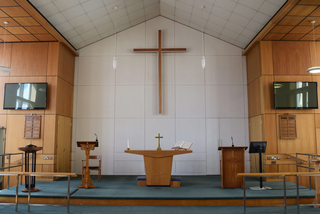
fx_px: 280
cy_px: 107
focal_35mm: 32
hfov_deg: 59.5
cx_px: 160
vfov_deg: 41.7
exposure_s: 1/60
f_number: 8
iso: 800
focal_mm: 21
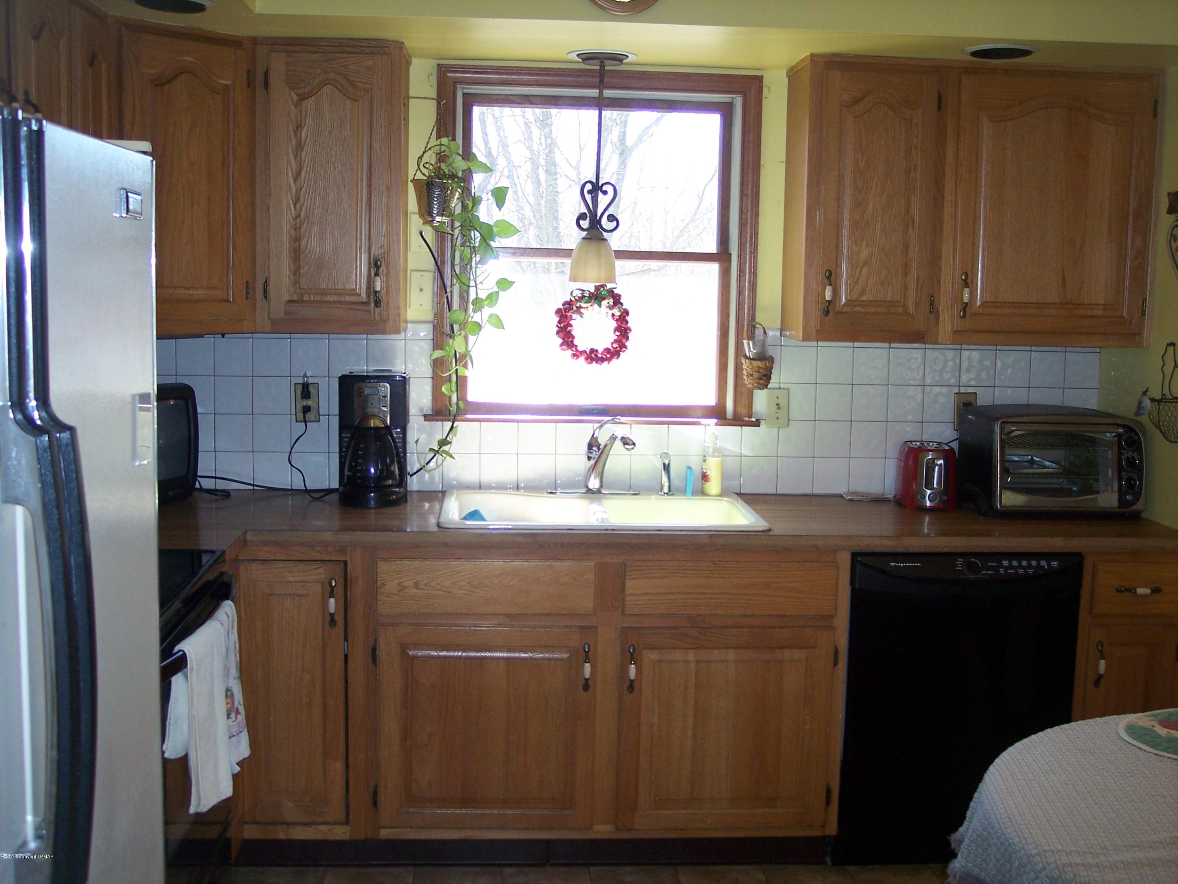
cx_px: 589
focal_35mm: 39
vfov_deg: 36.8
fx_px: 1327
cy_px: 442
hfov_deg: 47.9
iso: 140
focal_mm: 8
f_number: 2.8
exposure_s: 1/60
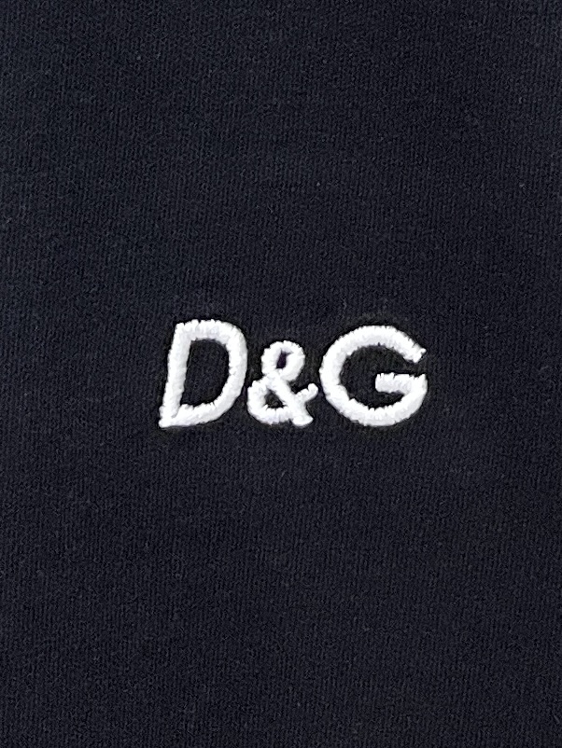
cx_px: 281
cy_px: 374
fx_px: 563
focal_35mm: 26
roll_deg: +0.0
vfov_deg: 67.3
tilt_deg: -2.0
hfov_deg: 53.1
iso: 200
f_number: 1.6
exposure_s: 1/50
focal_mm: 5.1
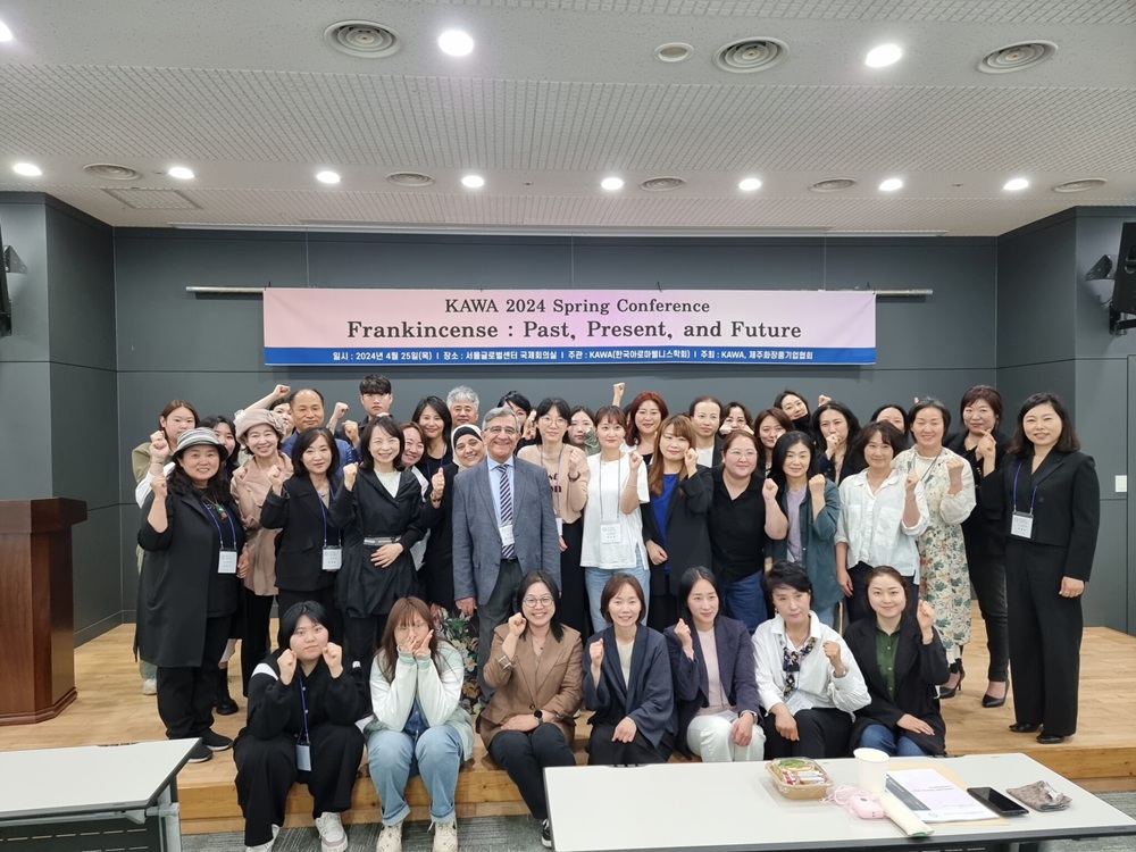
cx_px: 568
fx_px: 788
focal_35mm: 24
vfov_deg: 56.8
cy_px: 426
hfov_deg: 71.6
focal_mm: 6.7
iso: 200
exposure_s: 1/60
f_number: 1.8
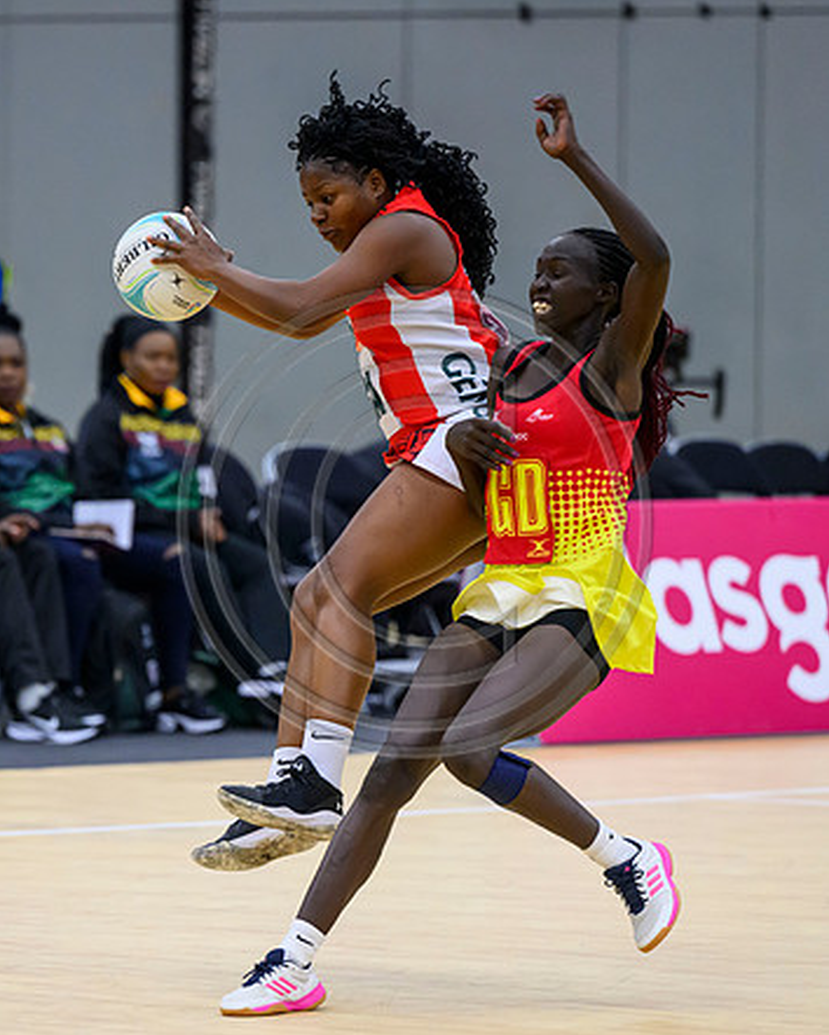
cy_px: 549
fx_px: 10328
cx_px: 314
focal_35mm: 337
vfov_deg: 5.7
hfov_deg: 4.6
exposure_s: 1/1000
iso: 4000
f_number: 3.2
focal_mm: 200
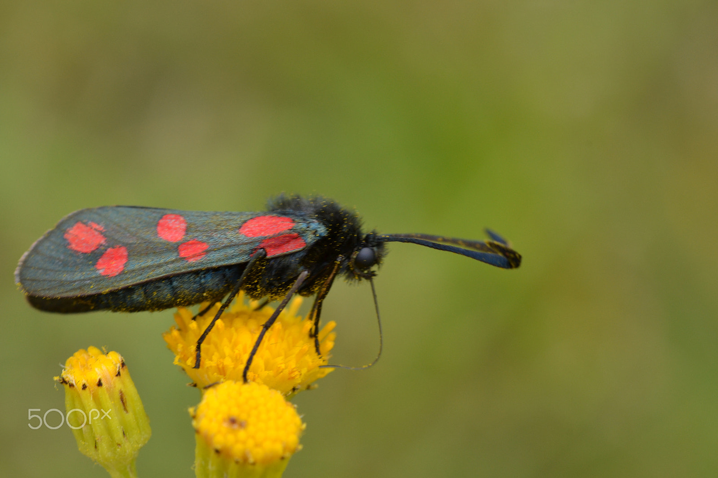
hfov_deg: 16.1
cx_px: 359
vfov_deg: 10.7
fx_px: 2542
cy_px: 239
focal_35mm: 128
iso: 400
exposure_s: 1/160
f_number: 13
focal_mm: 85
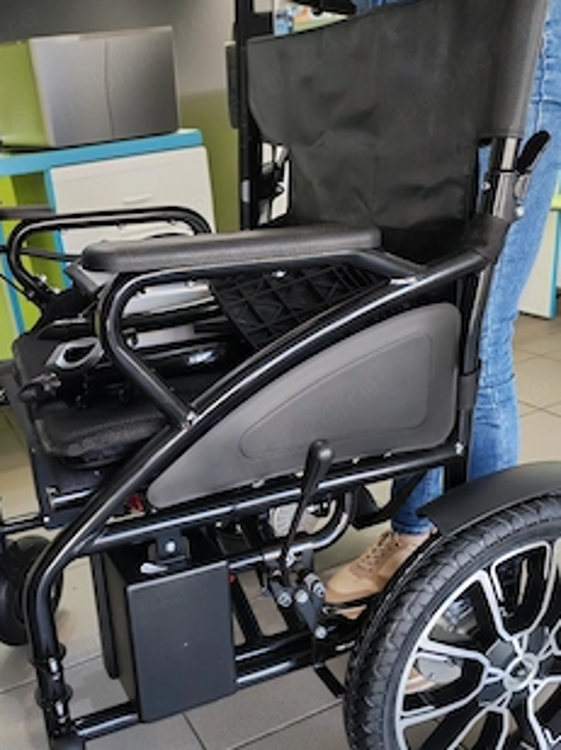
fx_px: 758
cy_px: 476
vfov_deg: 52.0
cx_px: 216
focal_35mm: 35
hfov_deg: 40.4
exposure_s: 1/50
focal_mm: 6.12
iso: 1250
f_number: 1.9
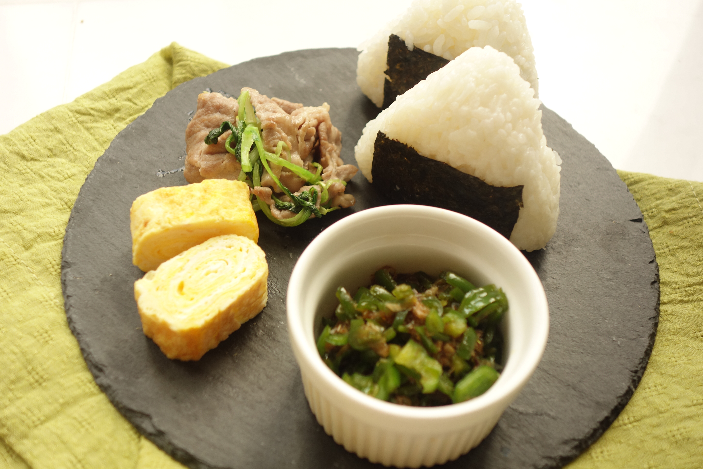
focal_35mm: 42
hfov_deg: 46.4
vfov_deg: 31.9
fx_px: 820
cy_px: 234
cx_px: 352
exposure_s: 1/50
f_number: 3.2
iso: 125
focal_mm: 15.45
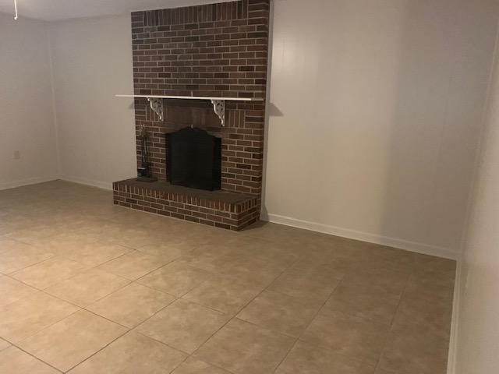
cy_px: 187
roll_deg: -1.7
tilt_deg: -13.7
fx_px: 375
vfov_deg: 53.1
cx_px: 250
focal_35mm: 26
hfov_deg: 67.3
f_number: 1.8
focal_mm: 4.25
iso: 640
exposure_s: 1/24
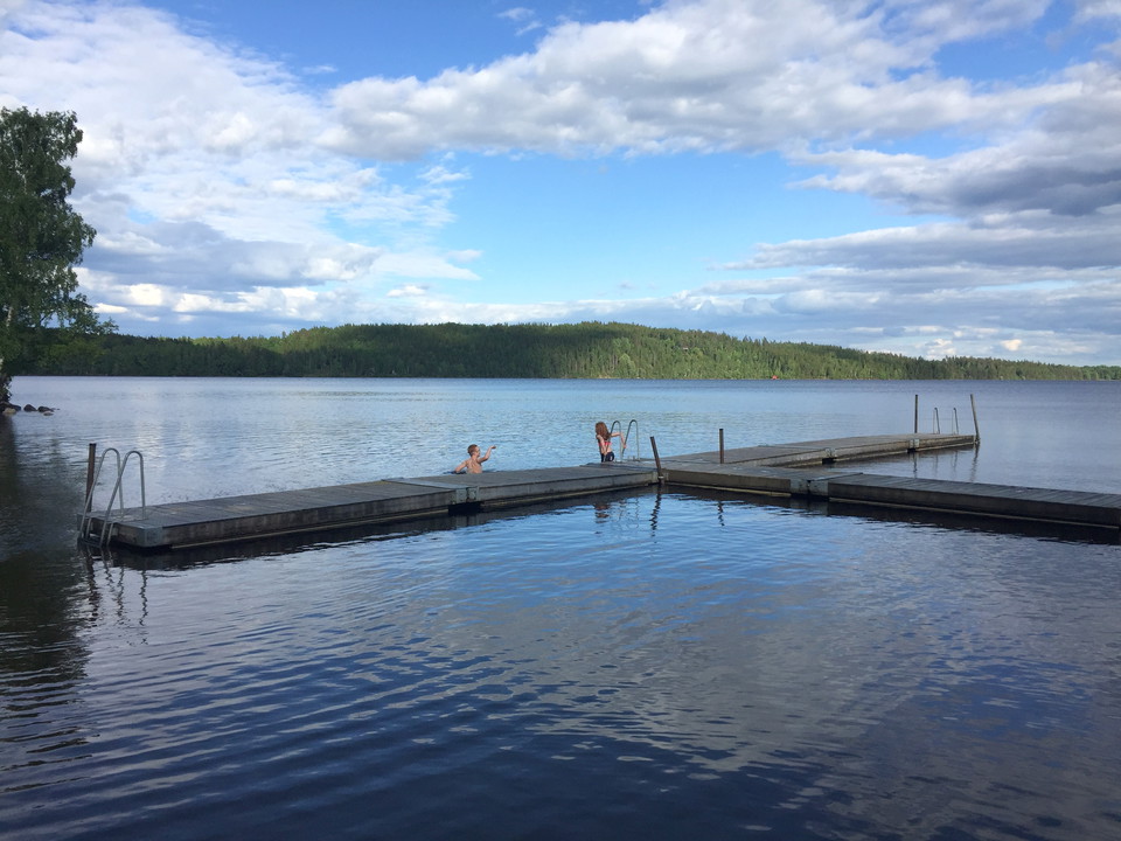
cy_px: 420
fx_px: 939
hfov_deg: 61.7
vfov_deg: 48.2
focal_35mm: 29
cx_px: 560
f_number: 2.2
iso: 32
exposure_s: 1/2083
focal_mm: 4.15
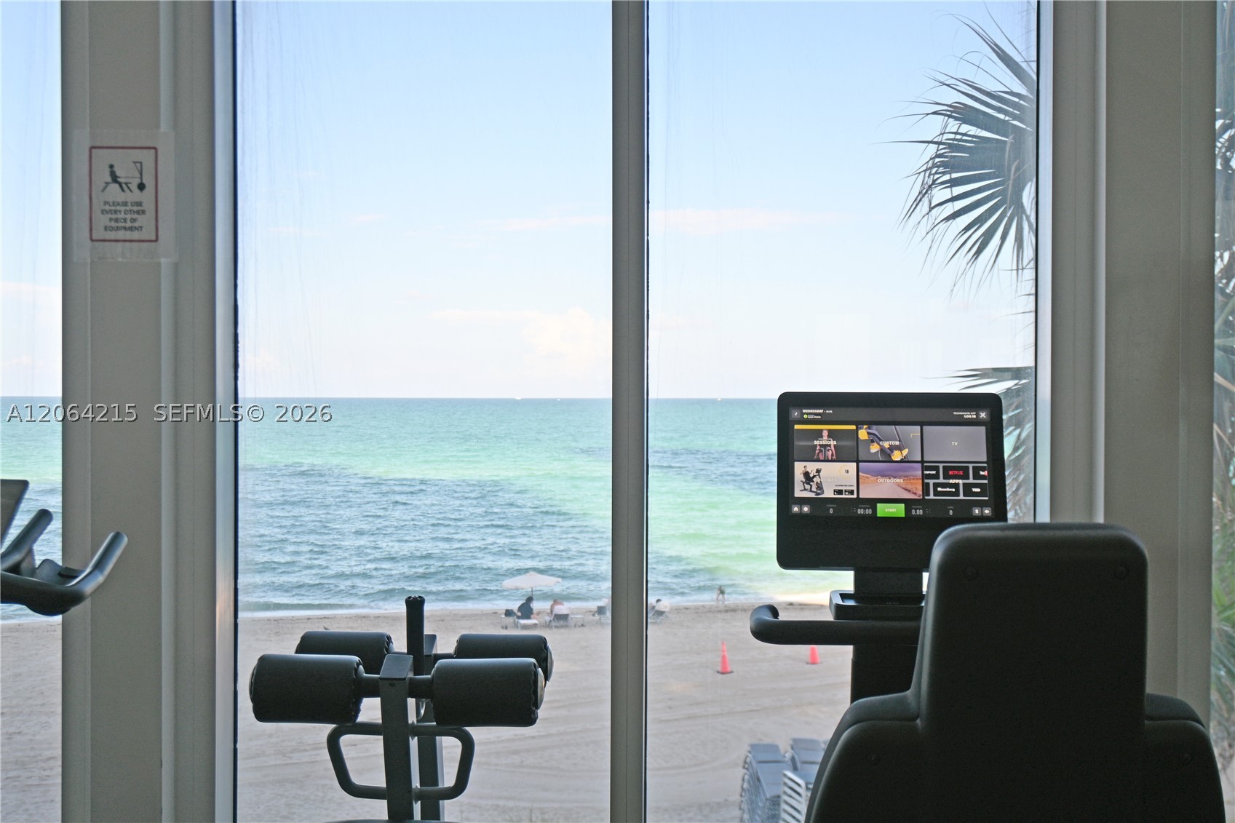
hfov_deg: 51.3
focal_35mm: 38
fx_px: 1286
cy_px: 412
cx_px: 618
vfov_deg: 35.5
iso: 100
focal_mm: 25
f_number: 4.2
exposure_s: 1/100
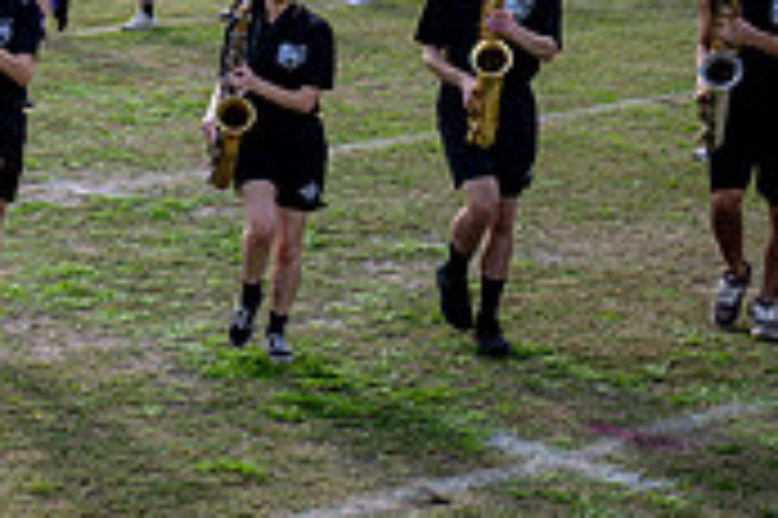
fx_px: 2677
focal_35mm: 124
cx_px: -445
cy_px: -65
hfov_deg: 15.1
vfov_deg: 10.9
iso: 125
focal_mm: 37
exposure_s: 1/1250
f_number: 2.8
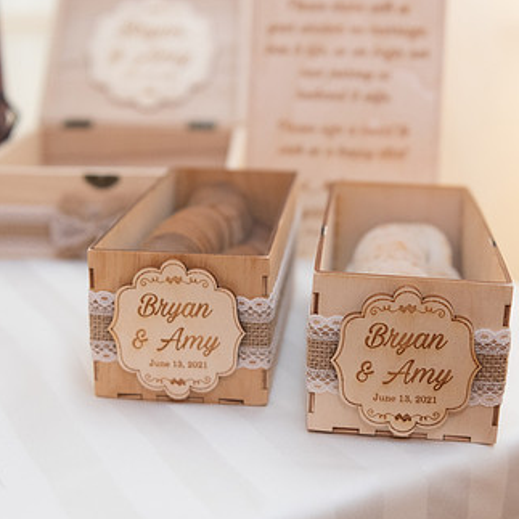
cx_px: 294
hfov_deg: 31.1
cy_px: 243
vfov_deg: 31.1
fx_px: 933
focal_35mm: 55
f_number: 2.8
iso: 900
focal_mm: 36
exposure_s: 1/100
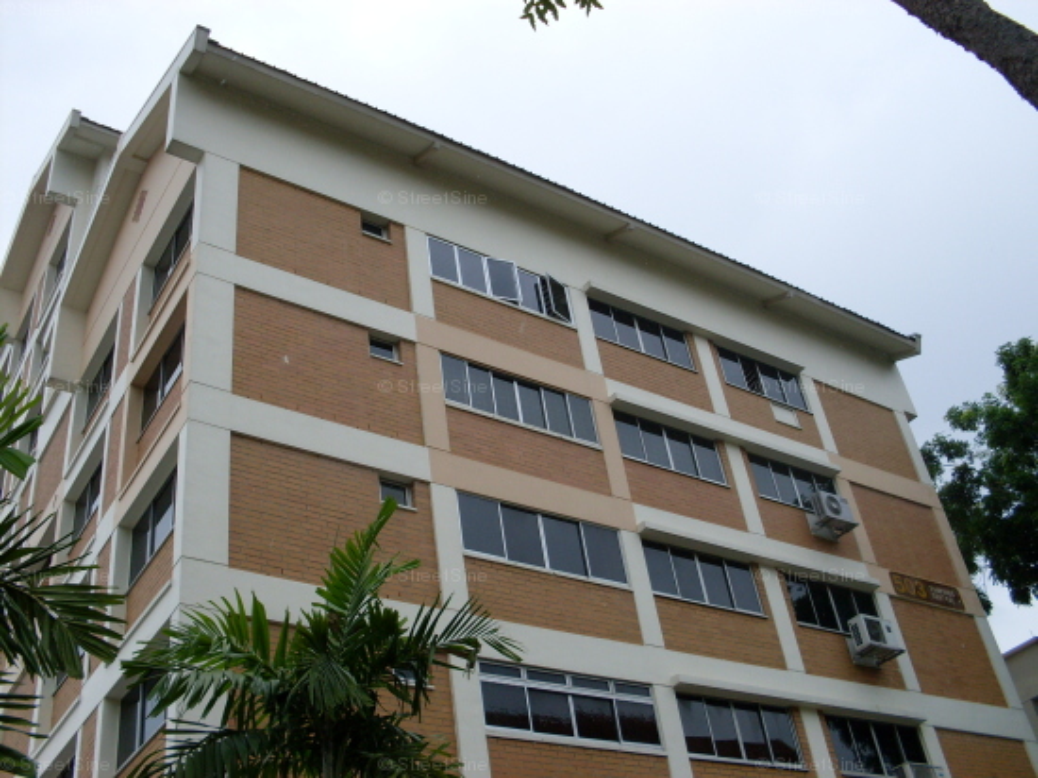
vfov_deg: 37.7
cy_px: 389
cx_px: 519
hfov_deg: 49.0
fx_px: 1139
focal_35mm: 38
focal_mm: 6.3
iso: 80
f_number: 2.8
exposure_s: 1/500
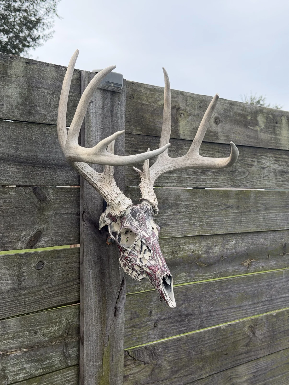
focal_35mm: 48
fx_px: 534
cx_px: 144
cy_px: 192
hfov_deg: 30.3
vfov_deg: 39.7
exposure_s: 1/2415
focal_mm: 6.76
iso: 64
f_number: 1.78
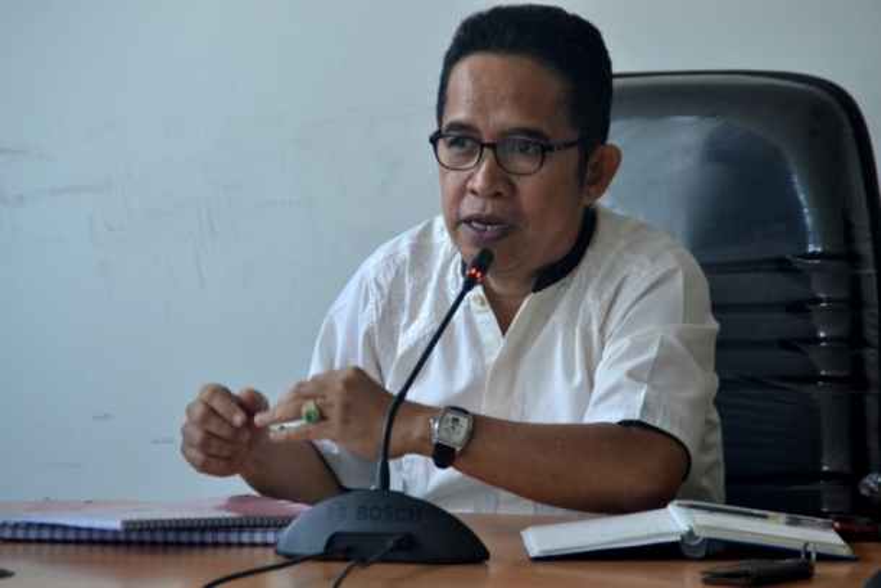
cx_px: 440
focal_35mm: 300
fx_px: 7343
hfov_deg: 6.9
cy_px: 294
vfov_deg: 4.6
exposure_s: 1/100
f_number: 6.3
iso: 800
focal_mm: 200
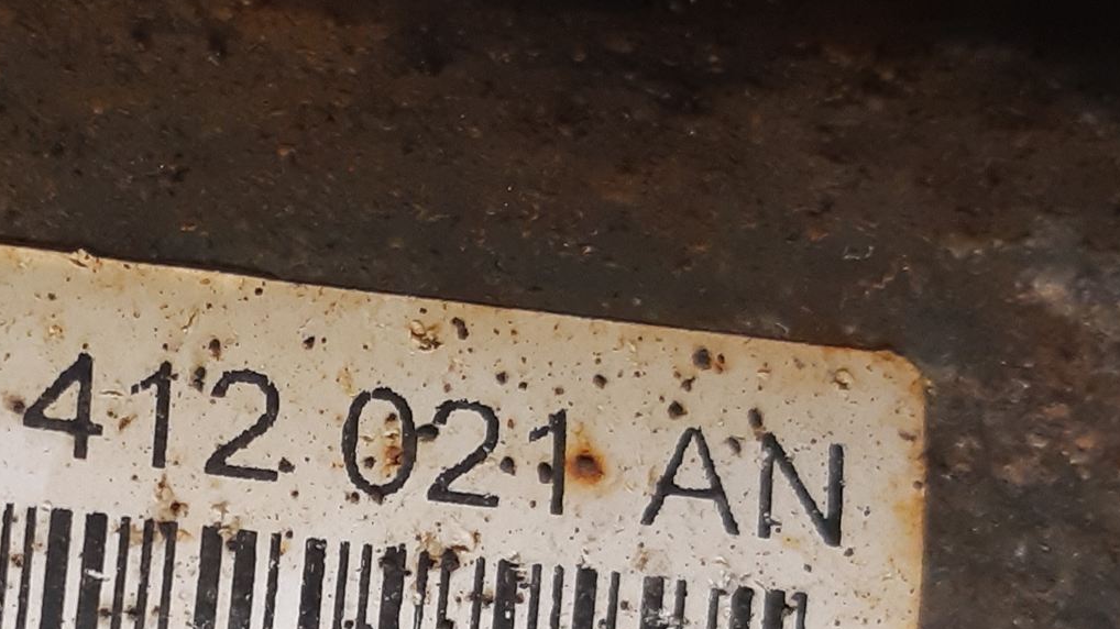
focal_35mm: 57
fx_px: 1692
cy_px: 607
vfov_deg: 20.5
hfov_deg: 34.9
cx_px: 149
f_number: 1.7
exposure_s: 1/50
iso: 160
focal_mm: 3.93
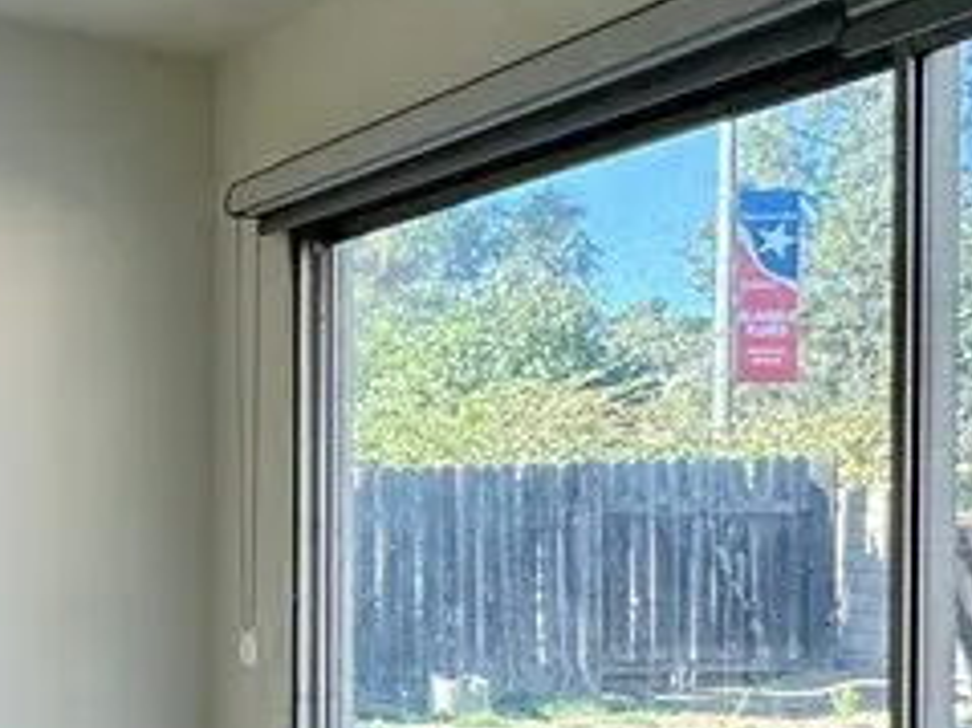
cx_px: -586
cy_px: 529
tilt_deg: -0.8
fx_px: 1684
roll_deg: -0.1
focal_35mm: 60
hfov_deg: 23.6
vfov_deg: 24.2
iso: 50
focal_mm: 2.22
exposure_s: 1/141
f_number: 2.2
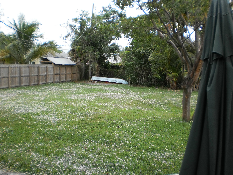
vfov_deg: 39.7
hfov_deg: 51.4
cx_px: 116
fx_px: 242
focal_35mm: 36
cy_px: 88
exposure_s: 1/250
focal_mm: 6.3
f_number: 3.1
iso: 100
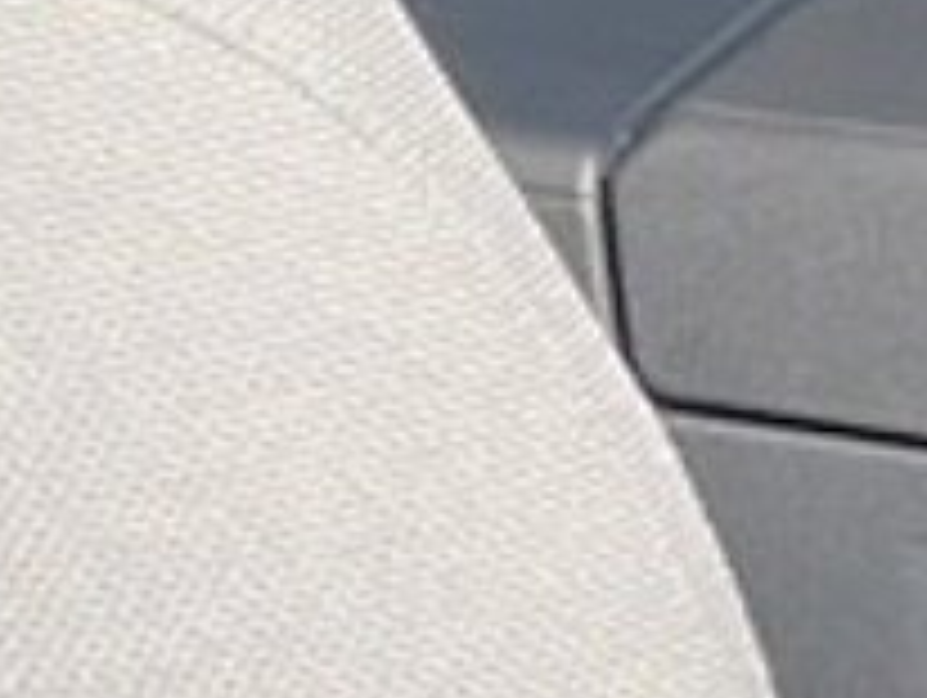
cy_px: 446
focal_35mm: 233
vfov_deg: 6.4
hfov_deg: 8.2
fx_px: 6247
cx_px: 1544
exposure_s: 1/568
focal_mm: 3
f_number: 1.8
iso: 25
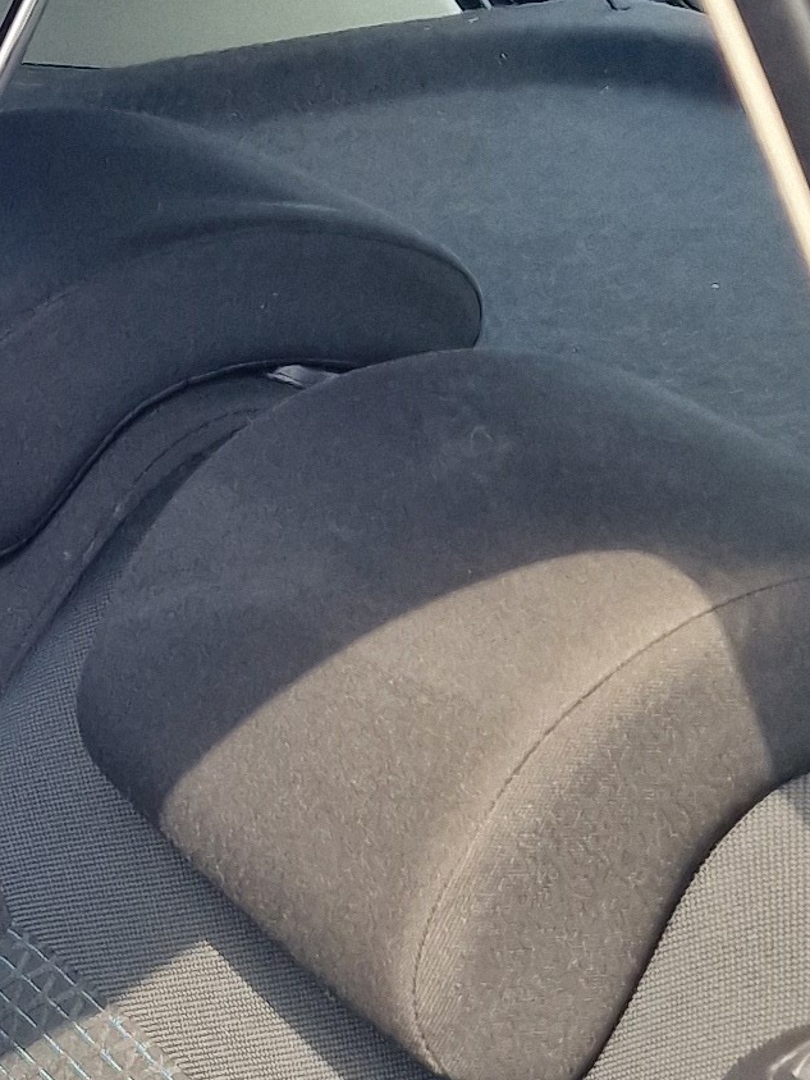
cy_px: 604
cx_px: -851
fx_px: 3401
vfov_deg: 18.0
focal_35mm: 109
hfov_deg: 12.0
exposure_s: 1/180
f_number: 1.8
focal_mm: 6.4
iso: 50
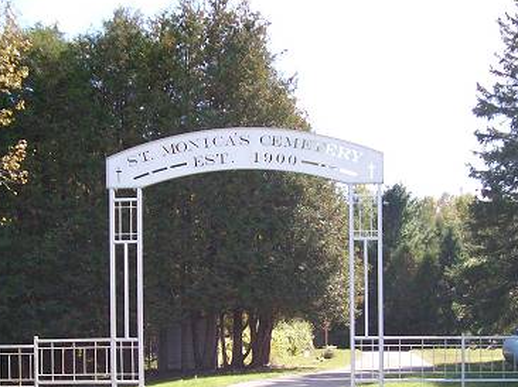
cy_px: 297
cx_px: 221
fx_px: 882
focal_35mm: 59
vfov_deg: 24.5
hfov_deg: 32.7
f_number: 2.7
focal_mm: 6
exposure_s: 1/438
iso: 80
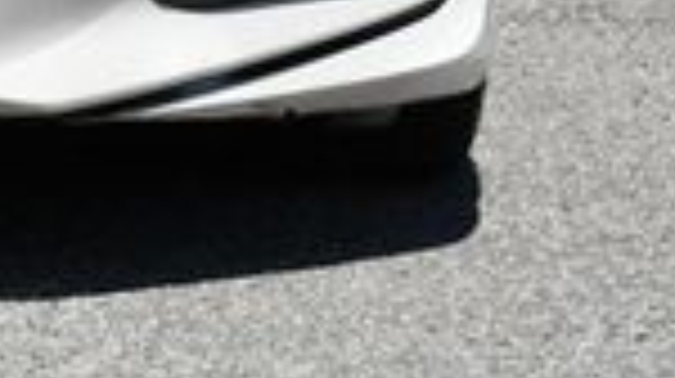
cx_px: -369
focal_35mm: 359
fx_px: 6419
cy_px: -495
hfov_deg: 5.9
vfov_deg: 3.3
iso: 100
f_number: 10
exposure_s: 1/400
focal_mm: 40
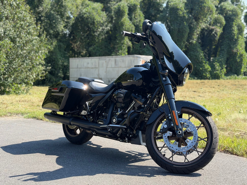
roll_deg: +0.3
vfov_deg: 30.3
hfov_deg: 39.7
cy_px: 92
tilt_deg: -6.3
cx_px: 124
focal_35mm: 48
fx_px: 343
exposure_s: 1/1100
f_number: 1.78
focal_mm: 6.76
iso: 64
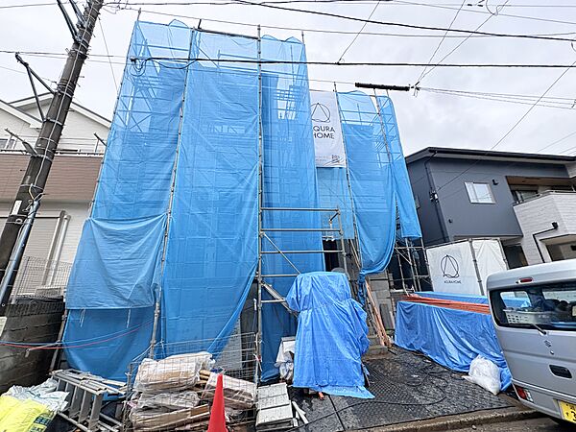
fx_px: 233
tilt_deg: +12.7
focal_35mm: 14
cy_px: 216
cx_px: 288
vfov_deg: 85.7
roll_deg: +1.2
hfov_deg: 102.1
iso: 64
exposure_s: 1/664
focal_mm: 2.22
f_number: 2.2
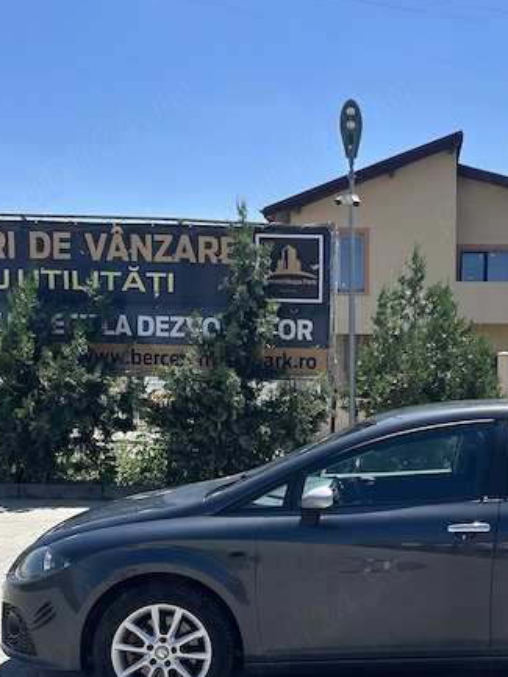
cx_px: 420
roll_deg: -0.6
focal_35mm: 48
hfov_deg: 29.5
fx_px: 939
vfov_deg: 39.2
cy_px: 444
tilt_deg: -4.6
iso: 50
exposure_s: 1/4444
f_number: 1.5
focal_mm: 5.7
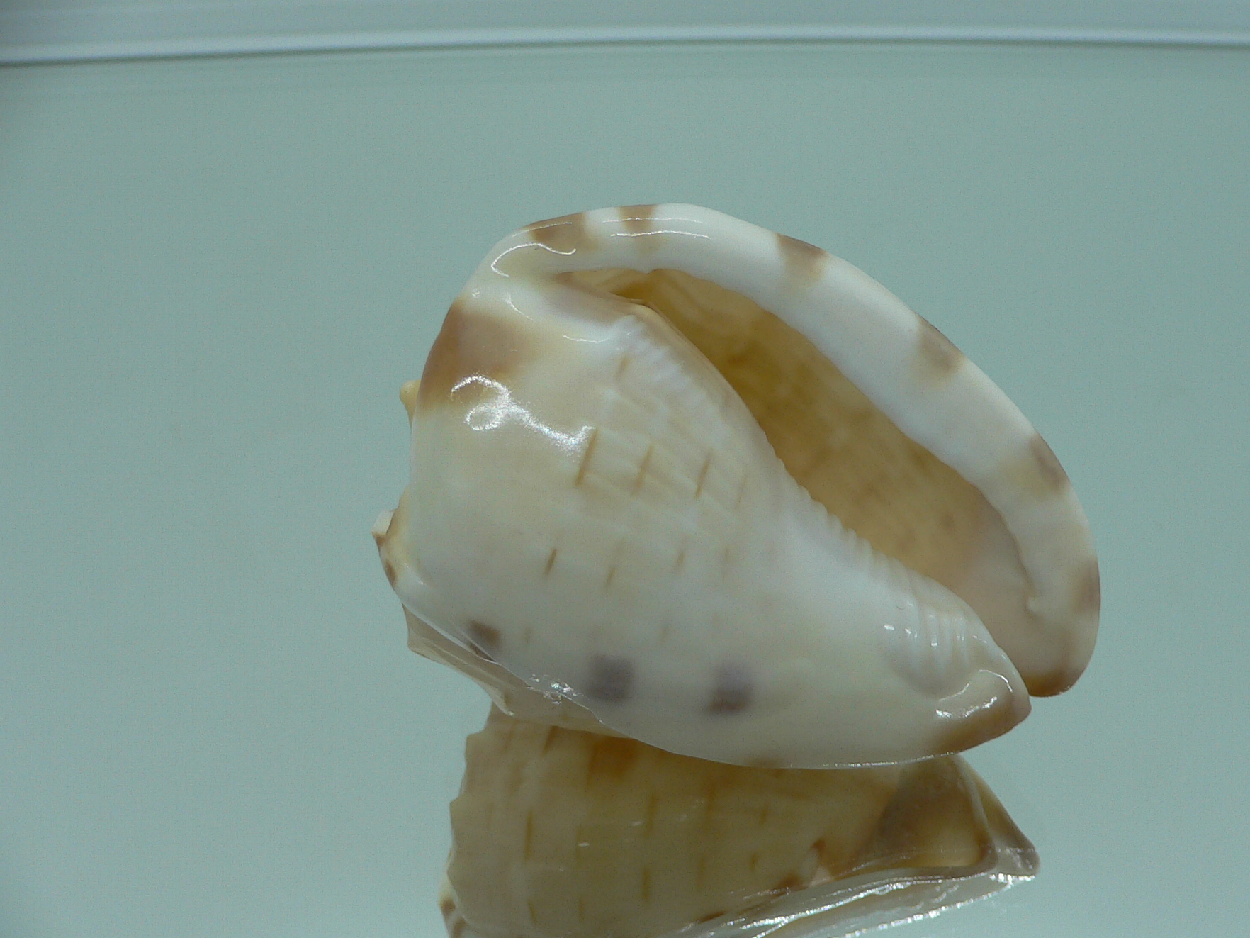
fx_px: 1444
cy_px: 520
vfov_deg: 35.9
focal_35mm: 40
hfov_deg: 46.7
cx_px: 704
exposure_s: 1/60
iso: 80
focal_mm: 4.6
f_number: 2.8
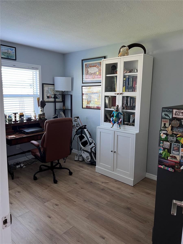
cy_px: 122
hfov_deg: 53.1
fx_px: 183
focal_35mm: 26
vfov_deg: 67.3
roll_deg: -0.5
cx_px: 92
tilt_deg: -8.3
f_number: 1.5
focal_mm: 5.7
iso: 125
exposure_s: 1/60
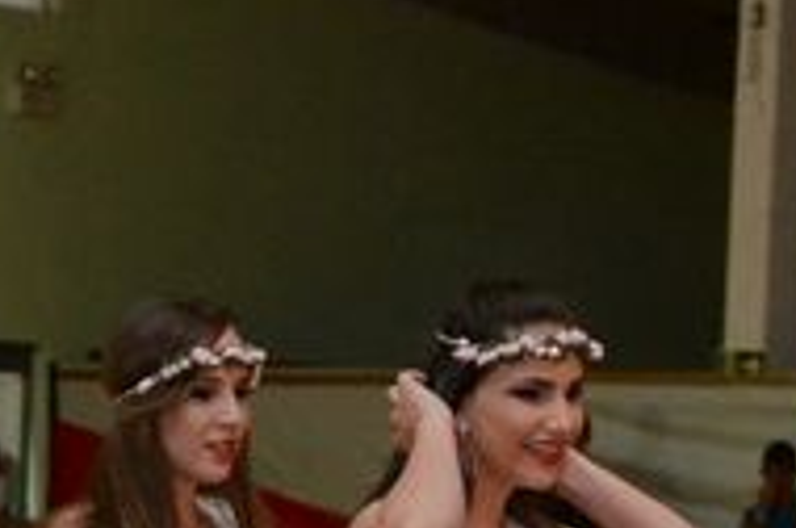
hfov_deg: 11.6
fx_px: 3907
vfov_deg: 7.5
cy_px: 876
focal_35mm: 177
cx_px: 256
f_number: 2.8
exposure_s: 1/125
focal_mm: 28
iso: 3200
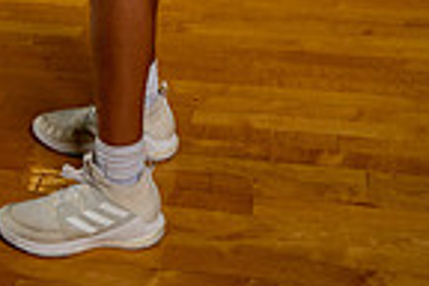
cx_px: 104
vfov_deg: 12.2
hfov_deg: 21.5
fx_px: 1120
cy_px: -358
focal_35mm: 94
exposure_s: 1/250
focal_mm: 30
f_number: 7.1
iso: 400
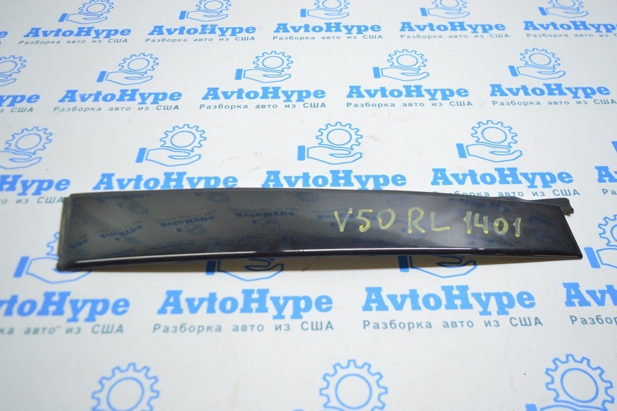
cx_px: 308
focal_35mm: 32
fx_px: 539
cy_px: 206
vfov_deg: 41.6
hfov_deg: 59.5
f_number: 3.8
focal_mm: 21
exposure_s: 1/50
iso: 400
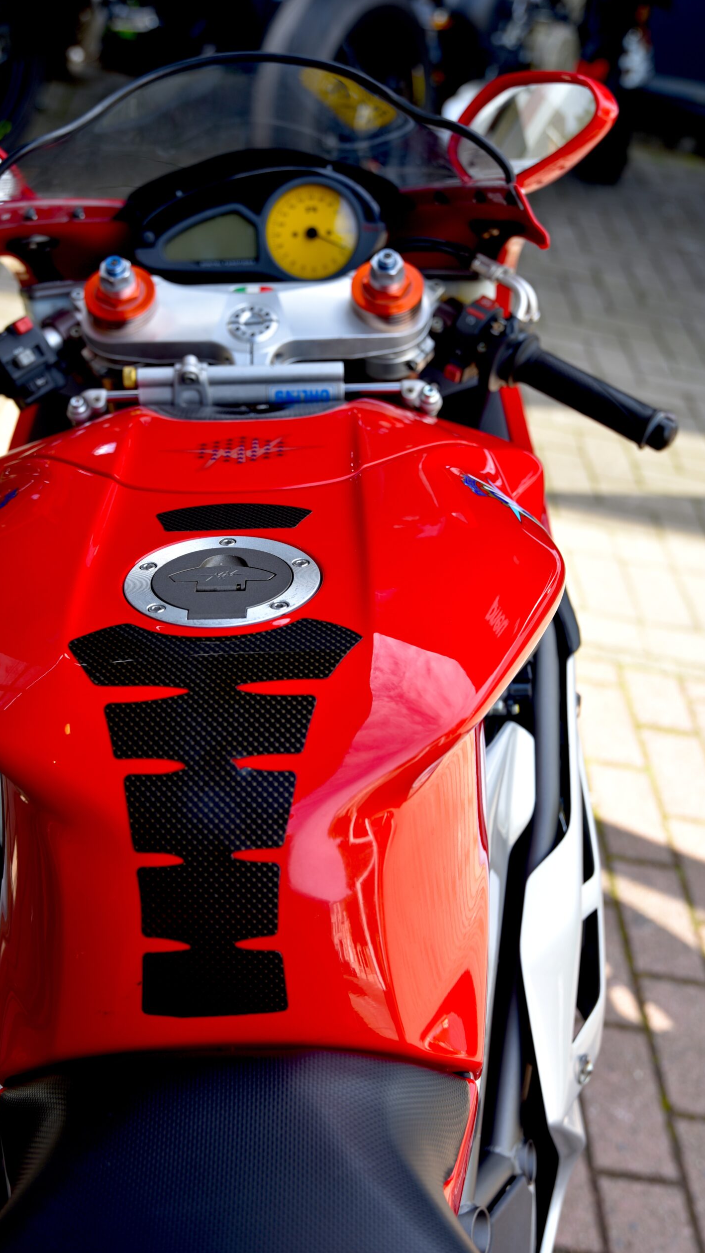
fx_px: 1628
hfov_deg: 24.4
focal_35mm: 49
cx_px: 288
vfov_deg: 42.1
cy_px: 633
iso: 100
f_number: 4.5
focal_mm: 46
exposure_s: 1/80
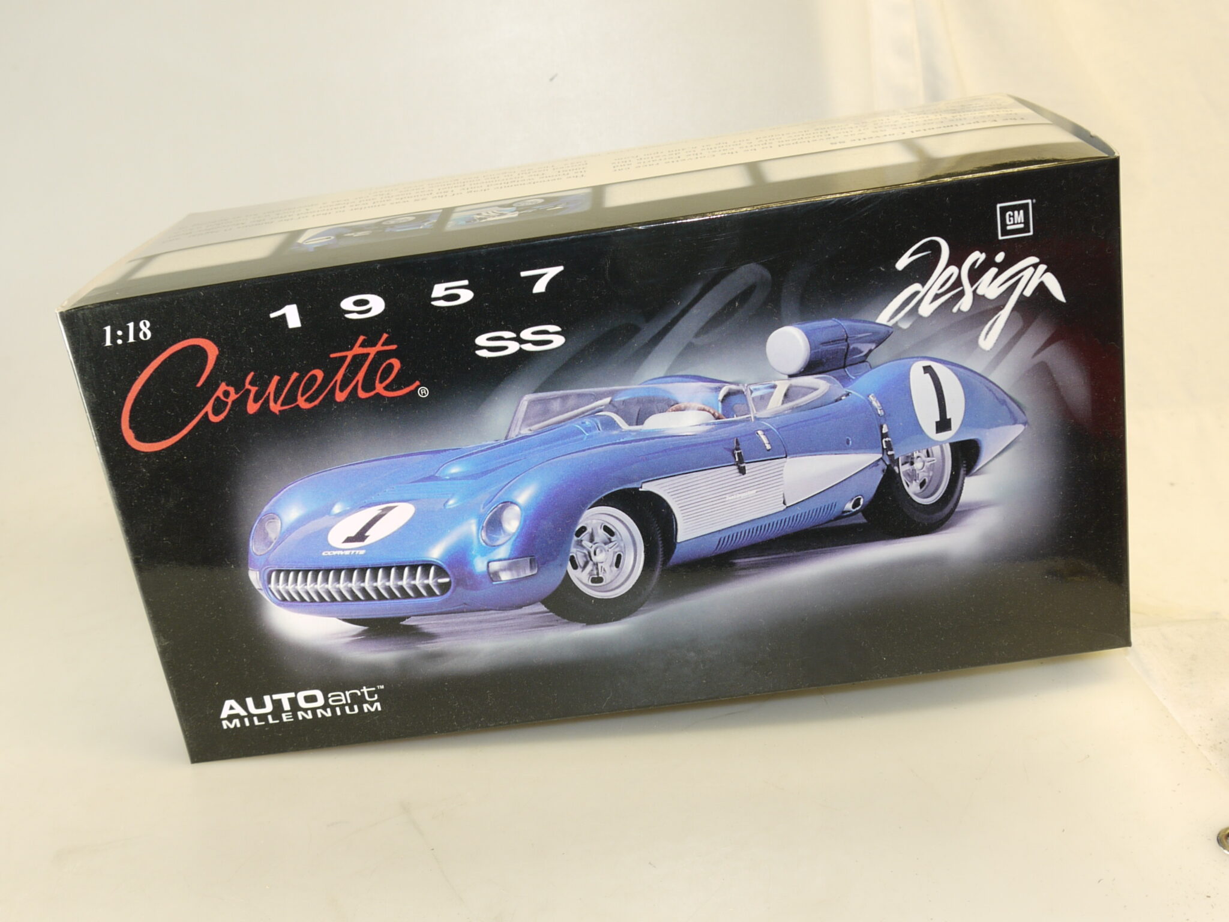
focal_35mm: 39
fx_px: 1385
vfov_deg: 36.8
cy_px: 461
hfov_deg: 47.9
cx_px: 614
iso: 100
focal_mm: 14
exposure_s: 1/15
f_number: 5.6
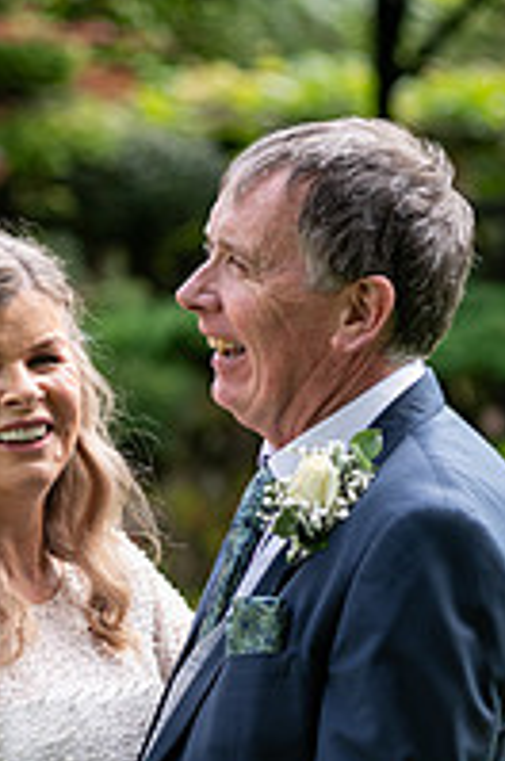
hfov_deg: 5.8
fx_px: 5025
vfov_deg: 8.6
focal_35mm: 238
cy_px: 853
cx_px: 168
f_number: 3.5
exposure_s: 1/500
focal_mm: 105
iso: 200
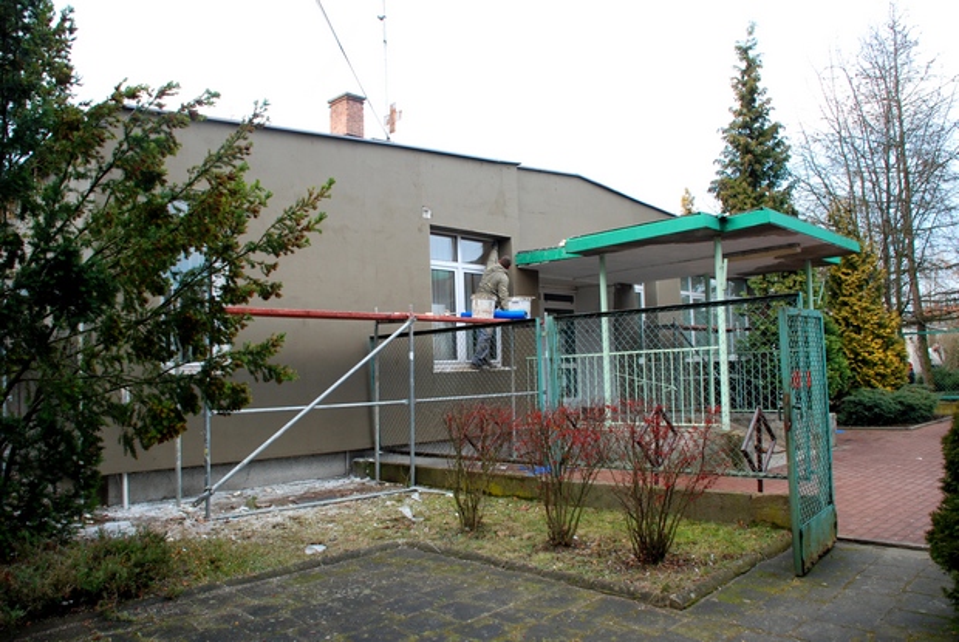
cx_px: 480
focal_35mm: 27
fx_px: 720
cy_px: 321
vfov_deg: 48.0
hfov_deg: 67.3
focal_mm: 18
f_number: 5
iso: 400
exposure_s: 1/60
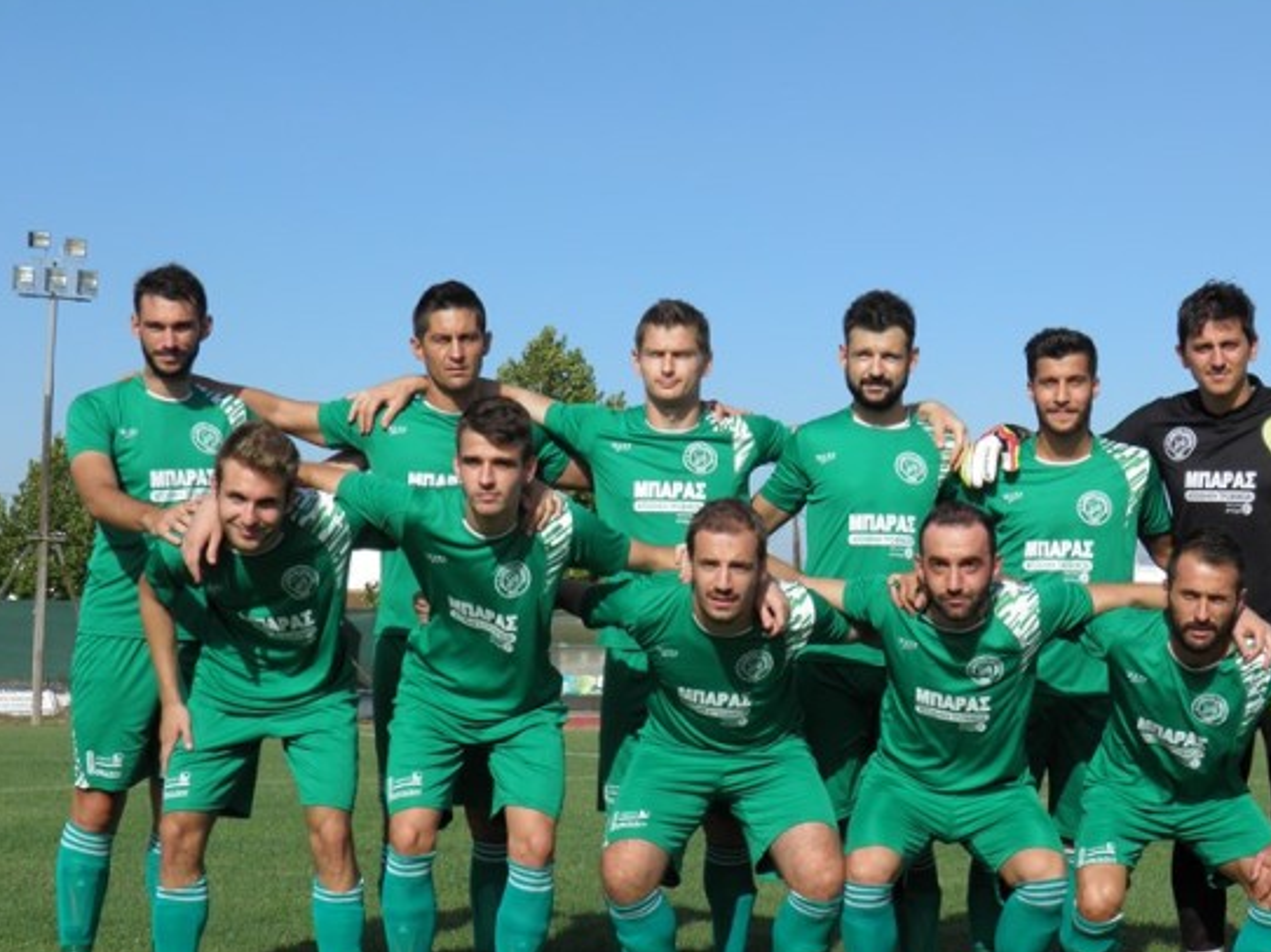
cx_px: 718
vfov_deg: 21.9
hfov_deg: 29.0
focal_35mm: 67
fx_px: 2459
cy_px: 550
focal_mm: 10
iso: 50
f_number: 5.8
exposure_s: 1/400
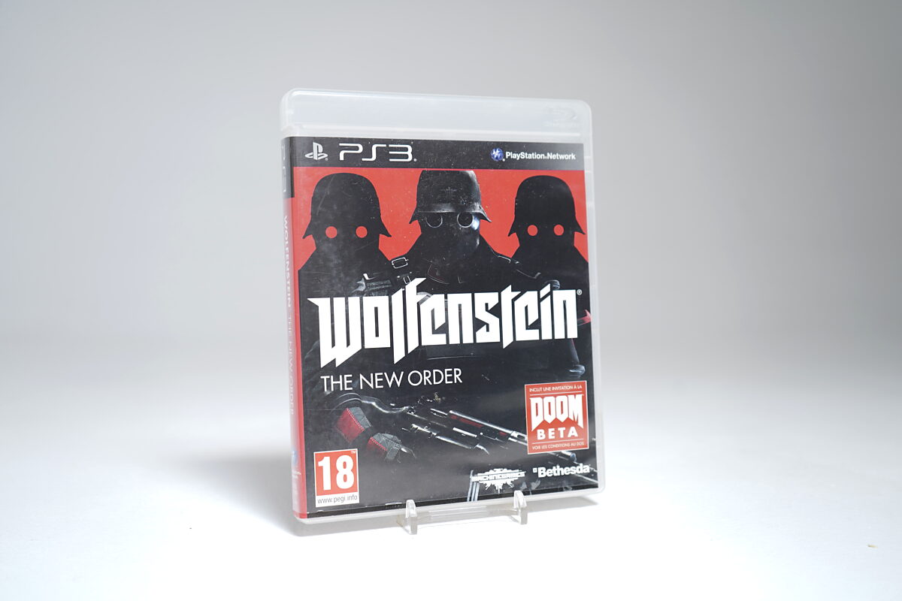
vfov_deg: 32.6
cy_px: 300
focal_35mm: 41
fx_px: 1027
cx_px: 451
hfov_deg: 47.4
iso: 64
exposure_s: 1/2.5
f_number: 5
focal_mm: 41
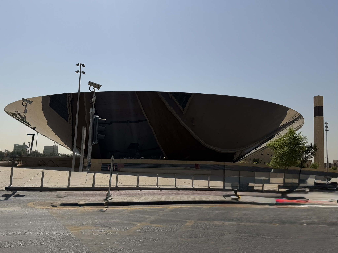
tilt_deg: +7.1
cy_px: 126
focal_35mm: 24
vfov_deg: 56.8
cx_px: 169
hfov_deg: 71.6
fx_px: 234
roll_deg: -2.4
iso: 80
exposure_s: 1/10309
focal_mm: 6.76
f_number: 1.78
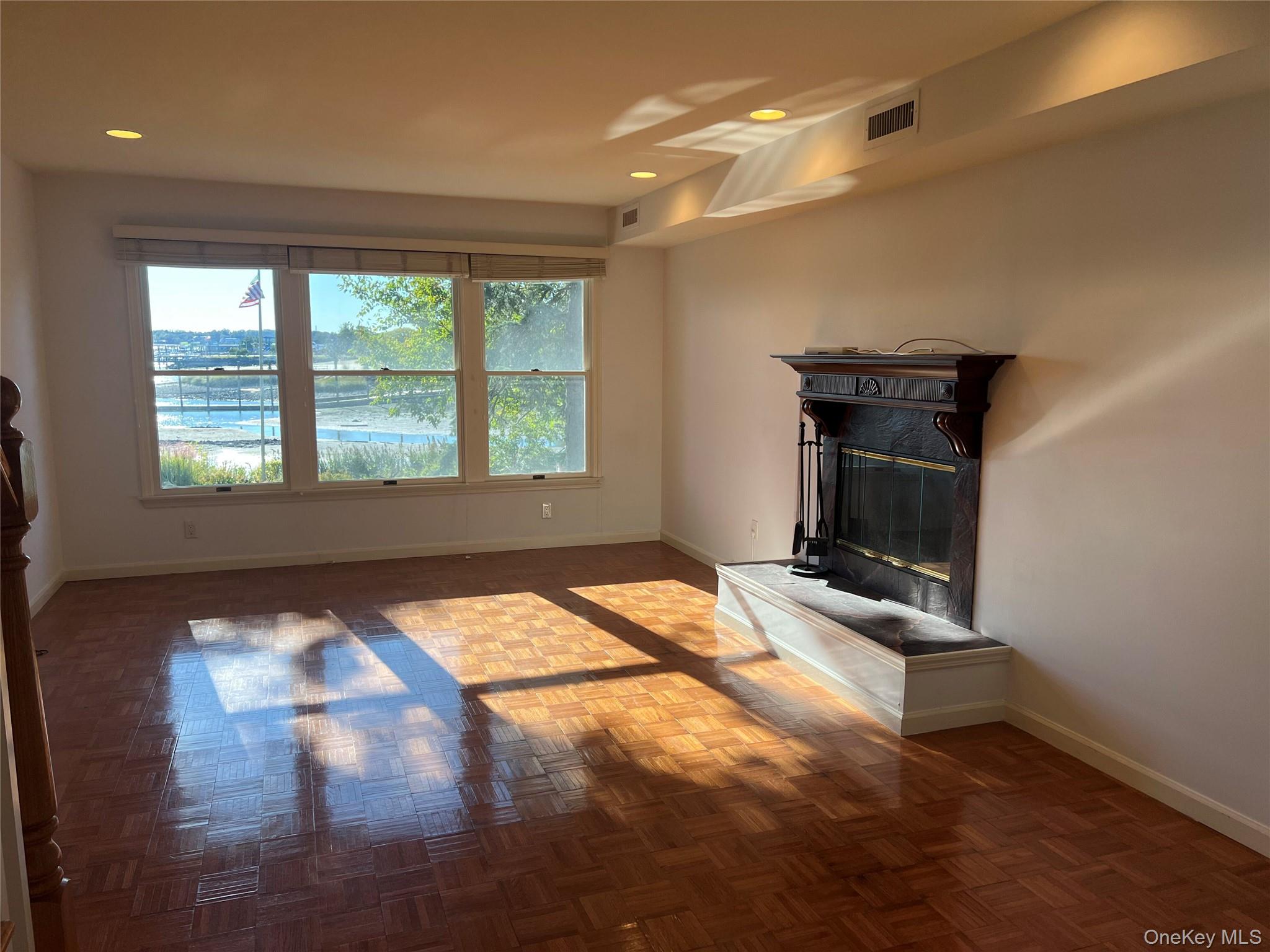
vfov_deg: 53.1
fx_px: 954
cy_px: 476
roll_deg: +0.1
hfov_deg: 67.3
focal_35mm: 26
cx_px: 635
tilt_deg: -7.8
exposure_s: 1/454
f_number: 1.5
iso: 50
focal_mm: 5.7
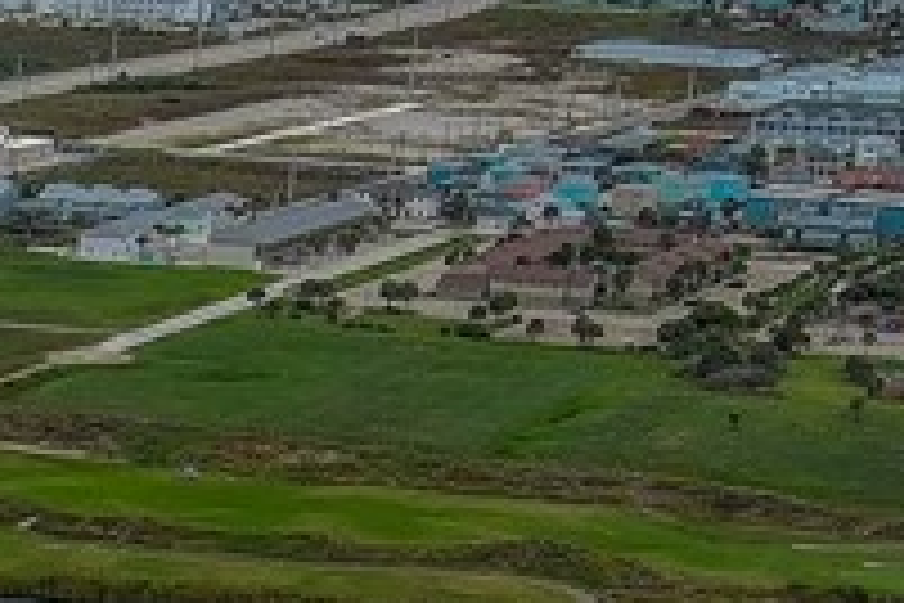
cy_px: 1177
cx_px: -796
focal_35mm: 157
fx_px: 3942
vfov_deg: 8.3
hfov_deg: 11.9
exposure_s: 1/690
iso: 100
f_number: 2.8
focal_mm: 10.57
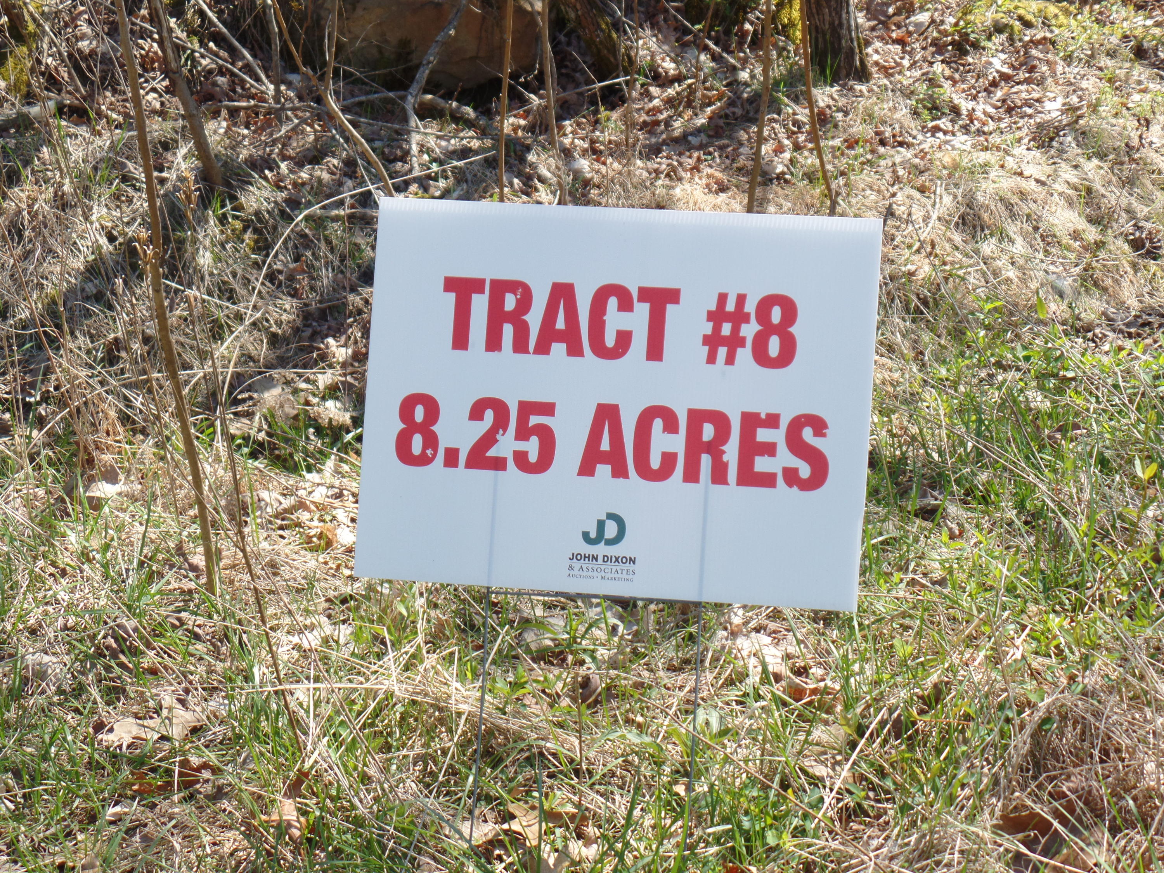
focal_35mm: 78
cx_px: 582
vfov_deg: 18.9
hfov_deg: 25.0
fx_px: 2623
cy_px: 436
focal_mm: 13.9
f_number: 3.8
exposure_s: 1/180
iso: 80
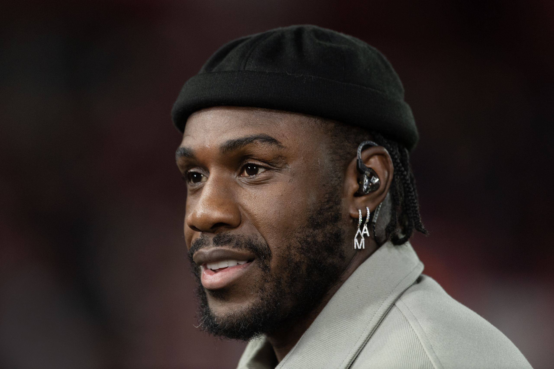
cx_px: 277
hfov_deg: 4.1
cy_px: 184
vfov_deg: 2.8
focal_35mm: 500
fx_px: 7694
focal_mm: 500
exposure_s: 1/1000
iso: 3200
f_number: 4
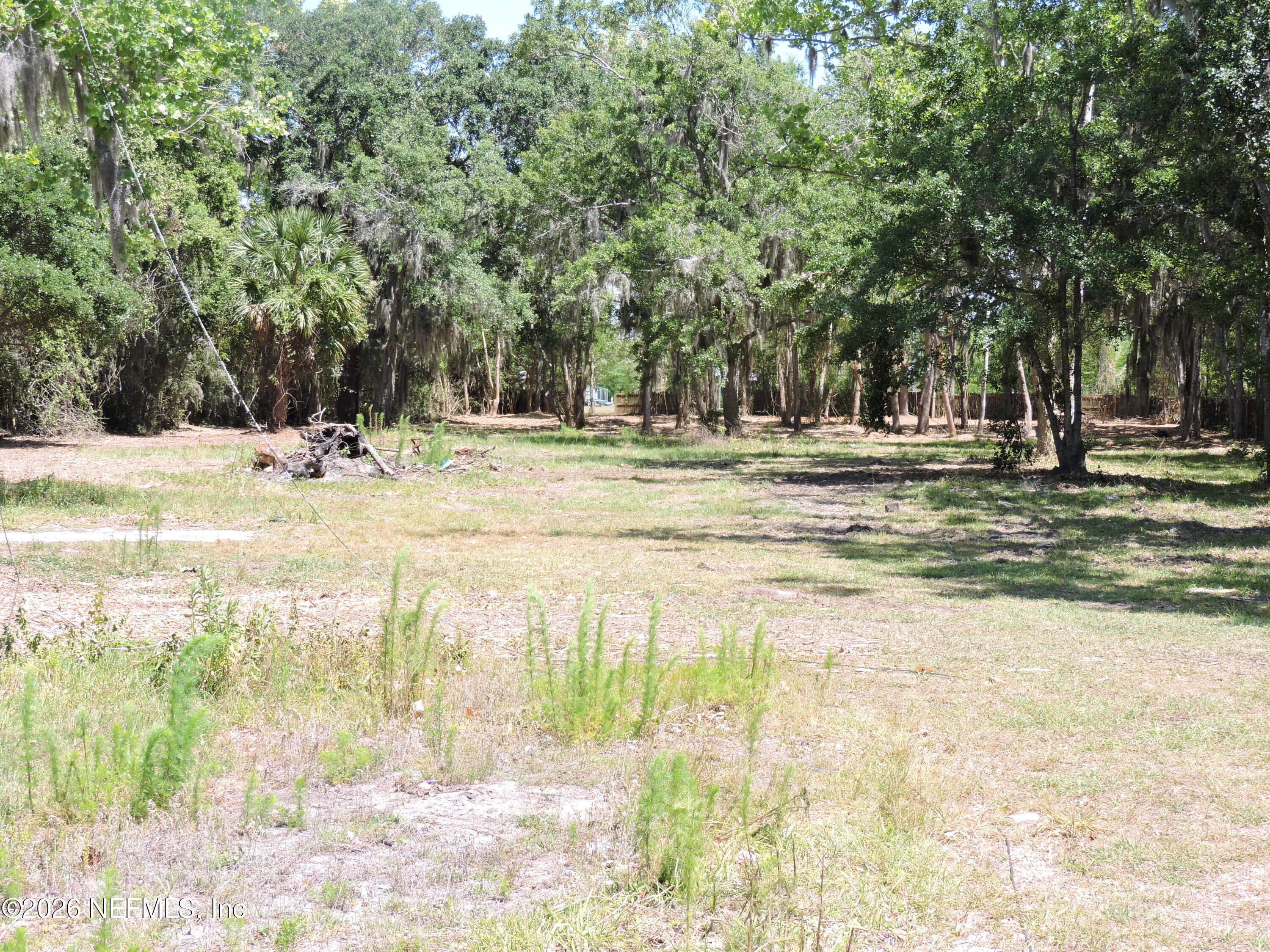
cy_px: 476
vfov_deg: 24.4
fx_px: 2201
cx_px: 635
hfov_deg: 32.2
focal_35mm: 60
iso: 100
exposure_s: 1/250
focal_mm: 10.7
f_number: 3.7
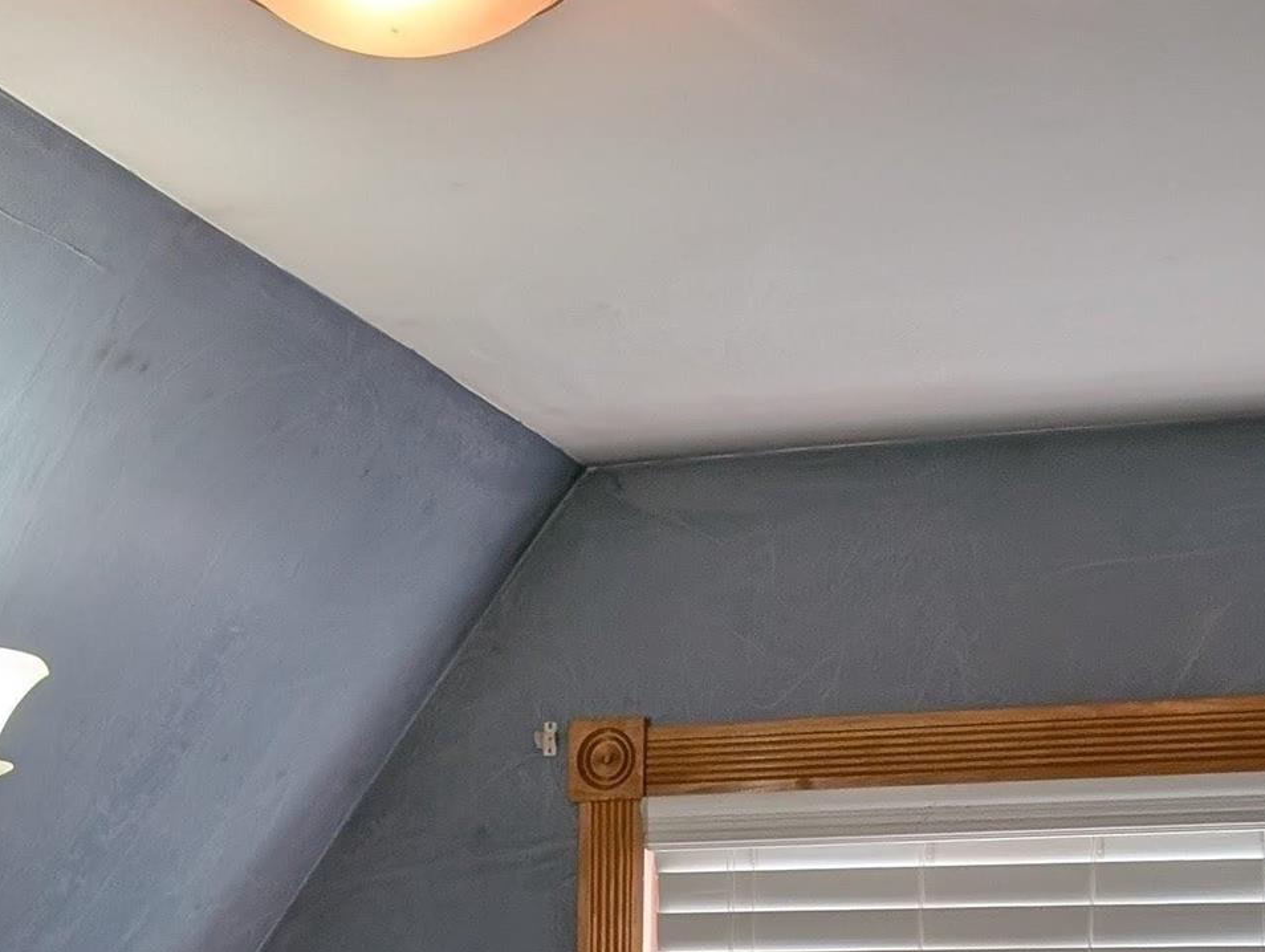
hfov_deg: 25.2
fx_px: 2817
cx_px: 428
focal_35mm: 77
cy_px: 1262
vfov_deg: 17.9
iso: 21
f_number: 1.68
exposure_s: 1/40
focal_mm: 6.9
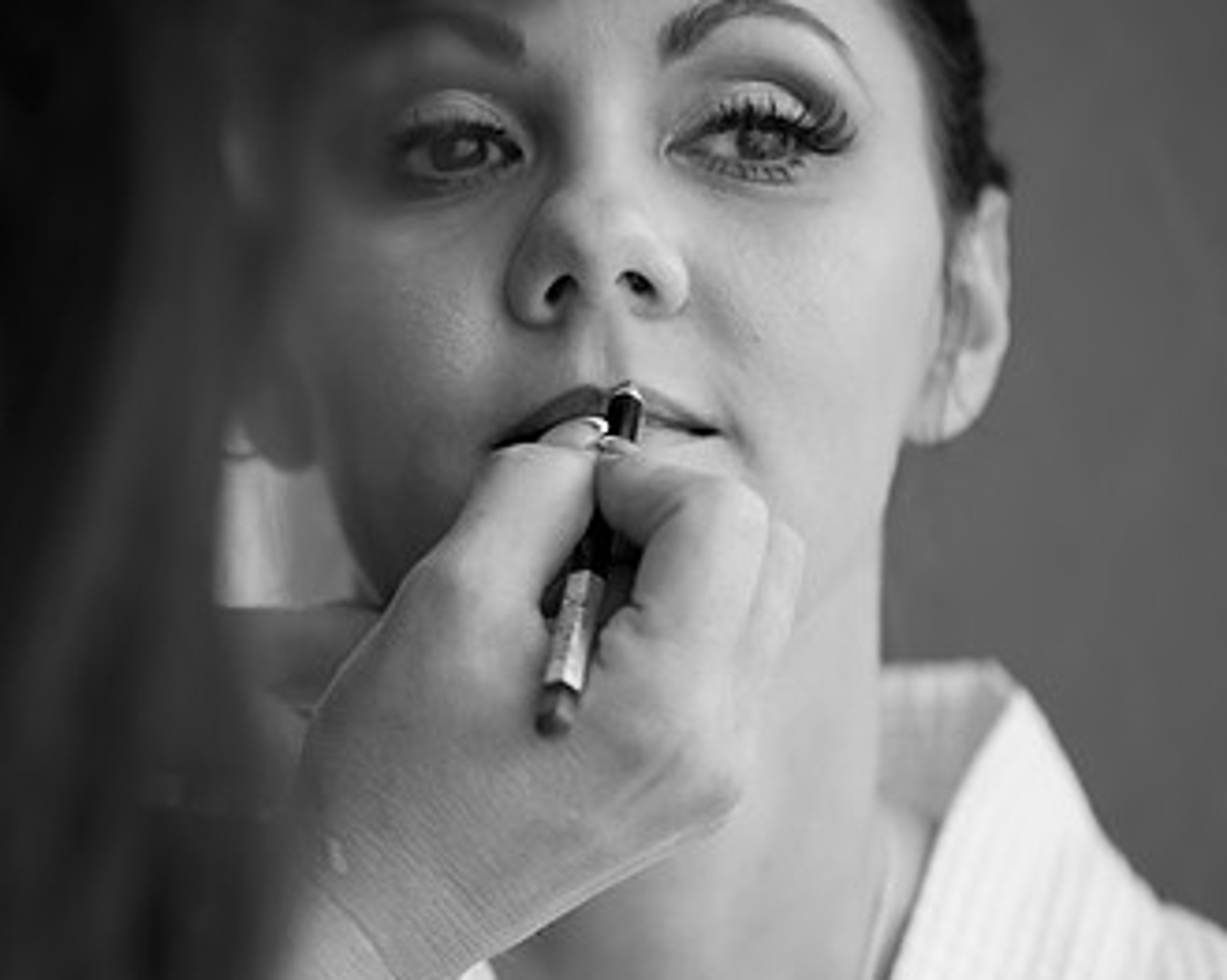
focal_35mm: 174
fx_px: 6317
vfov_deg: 8.9
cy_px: 561
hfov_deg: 11.0
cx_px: 205
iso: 200
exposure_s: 1/320
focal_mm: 105
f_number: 3.2
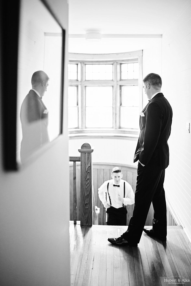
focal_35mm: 35
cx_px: 96
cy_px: 143
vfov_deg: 54.4
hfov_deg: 37.9
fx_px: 278
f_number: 1.8
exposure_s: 1/200
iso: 640
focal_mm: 35
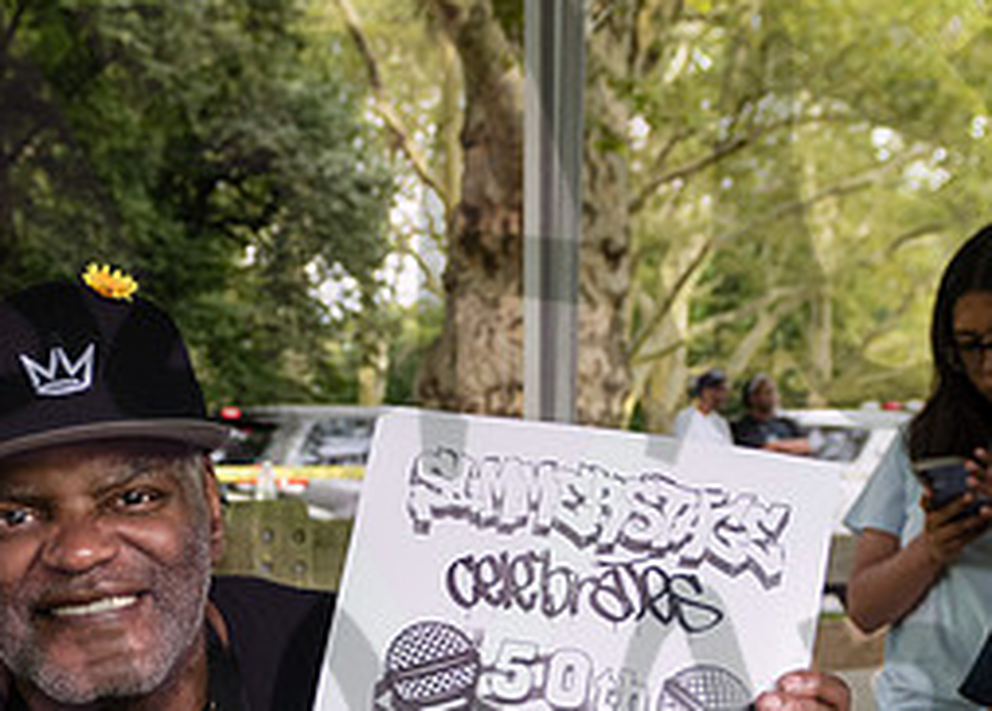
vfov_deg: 18.1
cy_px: 639
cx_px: 251
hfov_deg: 25.1
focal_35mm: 78
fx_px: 2200
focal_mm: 24
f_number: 3.2
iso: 1000
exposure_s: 1/200
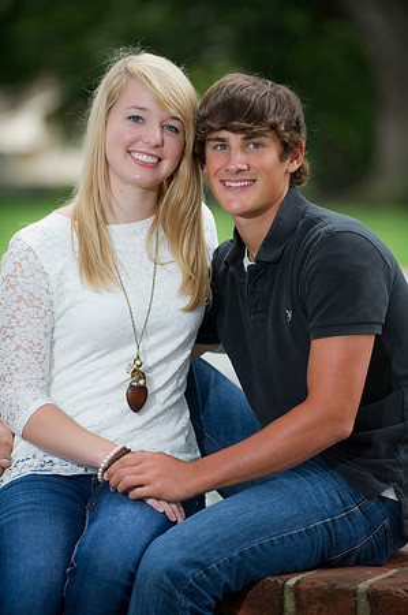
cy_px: 308
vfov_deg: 11.8
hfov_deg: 7.8
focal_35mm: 175
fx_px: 2982
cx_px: 204
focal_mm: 175
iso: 640
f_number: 2.8
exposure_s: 1/200
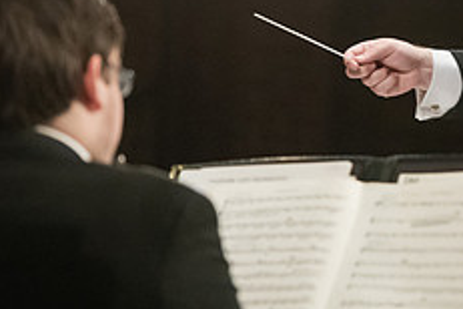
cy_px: 23
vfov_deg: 3.4
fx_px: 5170
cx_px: 447
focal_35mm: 402
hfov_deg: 5.1
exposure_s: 1/200
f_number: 4
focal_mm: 160
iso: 5000
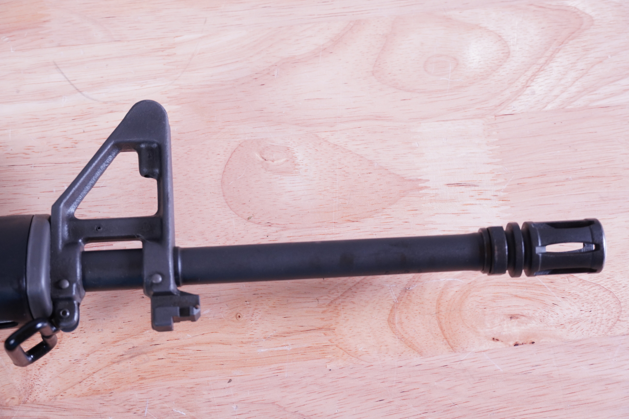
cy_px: 211
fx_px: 1275
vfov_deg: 18.7
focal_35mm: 73
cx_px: 312
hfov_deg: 27.7
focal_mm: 48
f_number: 5.6
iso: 1000
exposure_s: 1/125
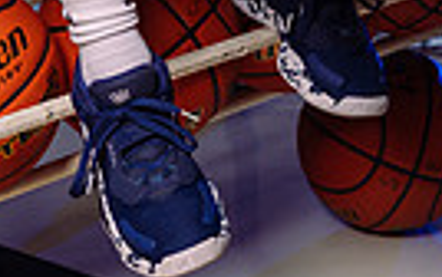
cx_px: 135
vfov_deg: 6.6
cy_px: -409
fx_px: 2267
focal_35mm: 188
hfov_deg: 11.1
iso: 100
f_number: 5.6
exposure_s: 1/250
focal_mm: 55
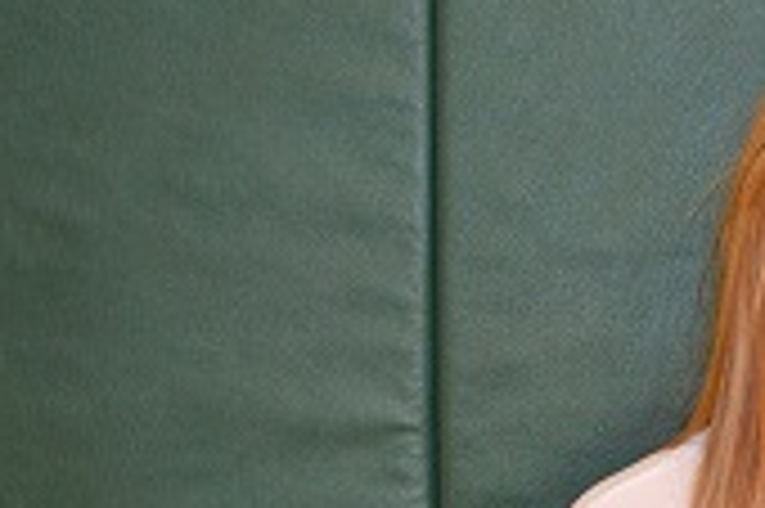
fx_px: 2250
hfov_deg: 18.4
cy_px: 288
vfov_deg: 12.9
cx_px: 878
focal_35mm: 106
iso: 1000
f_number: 4.5
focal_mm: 30
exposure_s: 1/60
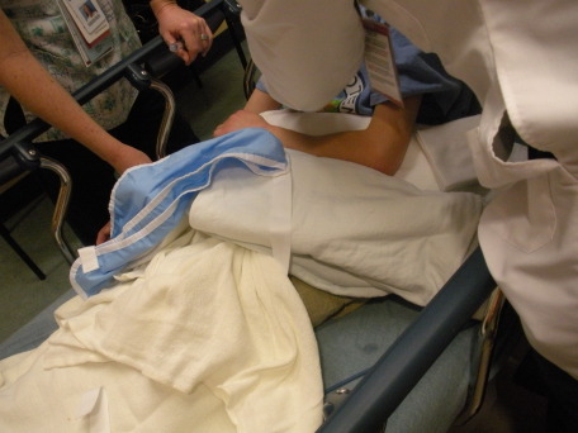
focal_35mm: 36
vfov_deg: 39.7
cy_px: 216
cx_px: 289
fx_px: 601
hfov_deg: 51.4
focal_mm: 6.3
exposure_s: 1/59.3
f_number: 3.5
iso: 400
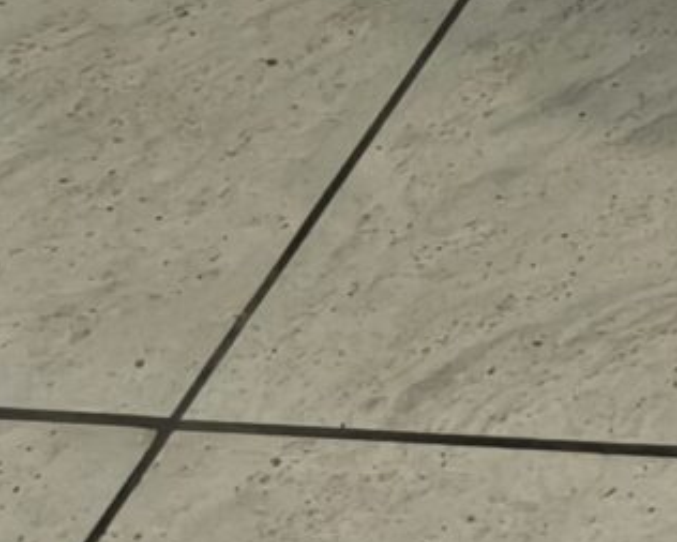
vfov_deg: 7.3
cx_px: 1624
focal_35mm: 182
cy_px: -1245
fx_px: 3648
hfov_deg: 9.4
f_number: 1.7
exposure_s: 1/50
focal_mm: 5.35
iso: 500
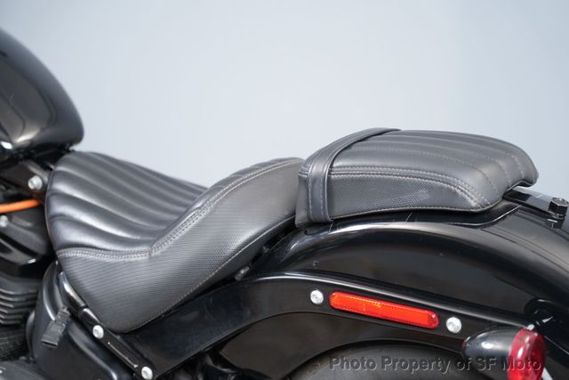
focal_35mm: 78
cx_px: 284
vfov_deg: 17.5
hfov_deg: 26.0
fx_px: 1233
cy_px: 190
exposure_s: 1/125
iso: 2000
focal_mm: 78
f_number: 4
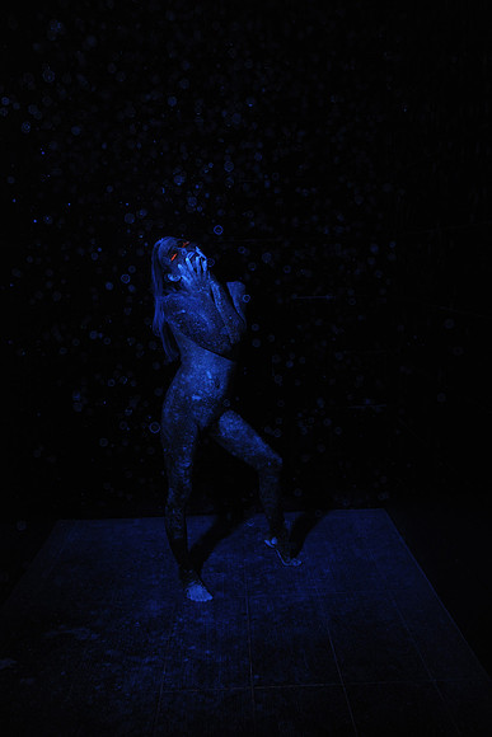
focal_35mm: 32
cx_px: 246
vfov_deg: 58.7
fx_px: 656
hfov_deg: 41.1
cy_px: 368
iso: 800
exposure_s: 1/125
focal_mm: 32
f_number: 4
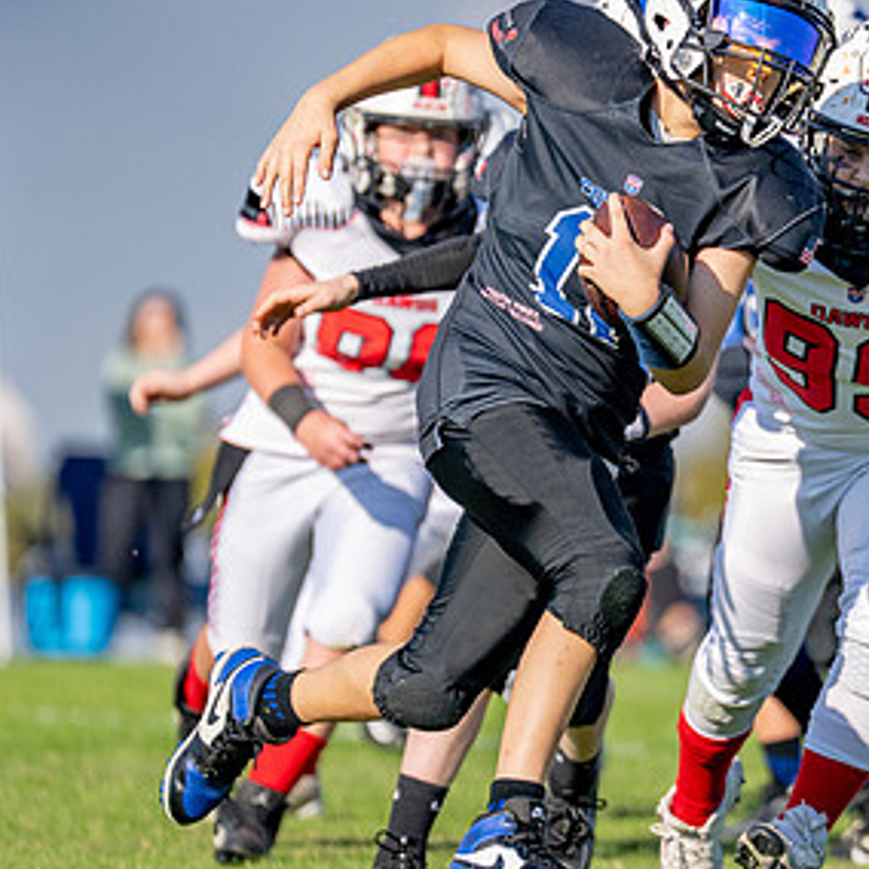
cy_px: 389
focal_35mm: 494
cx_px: 764
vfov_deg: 3.5
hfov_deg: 3.5
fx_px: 14031
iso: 250
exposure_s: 1/4000
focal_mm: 200
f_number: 2.8
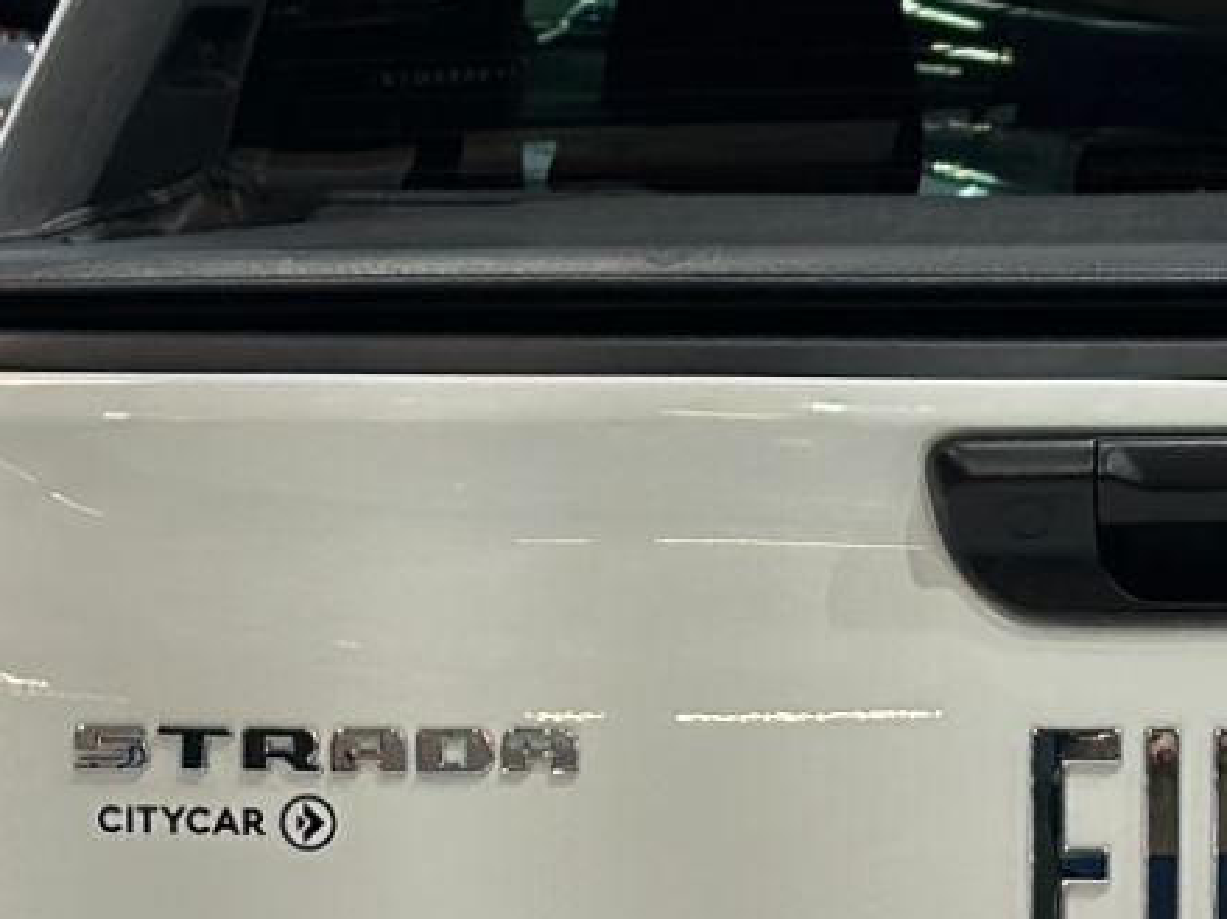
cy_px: 1109
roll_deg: -0.1
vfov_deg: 7.0
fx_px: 7442
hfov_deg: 9.4
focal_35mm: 210
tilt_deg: -9.6
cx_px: 1272
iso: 125
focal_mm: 6.86
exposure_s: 1/120
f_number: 1.78
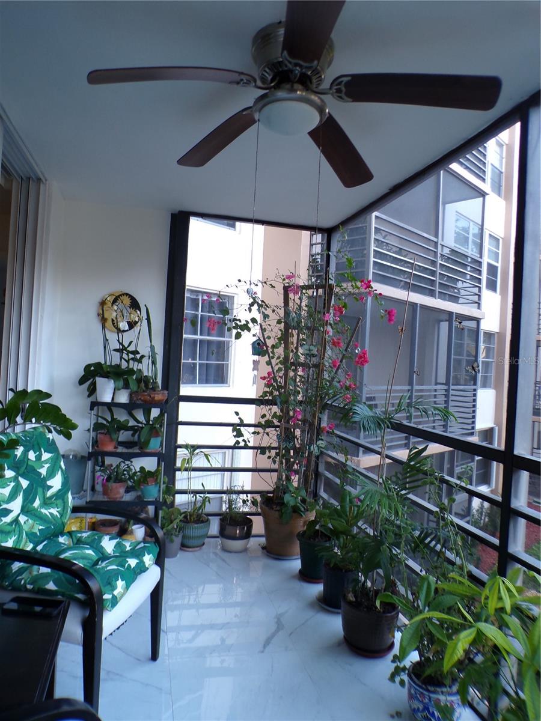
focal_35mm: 24
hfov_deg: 56.8
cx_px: 270
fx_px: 500
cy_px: 360
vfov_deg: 71.6
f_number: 3
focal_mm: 4.3
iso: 138
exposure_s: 1/34
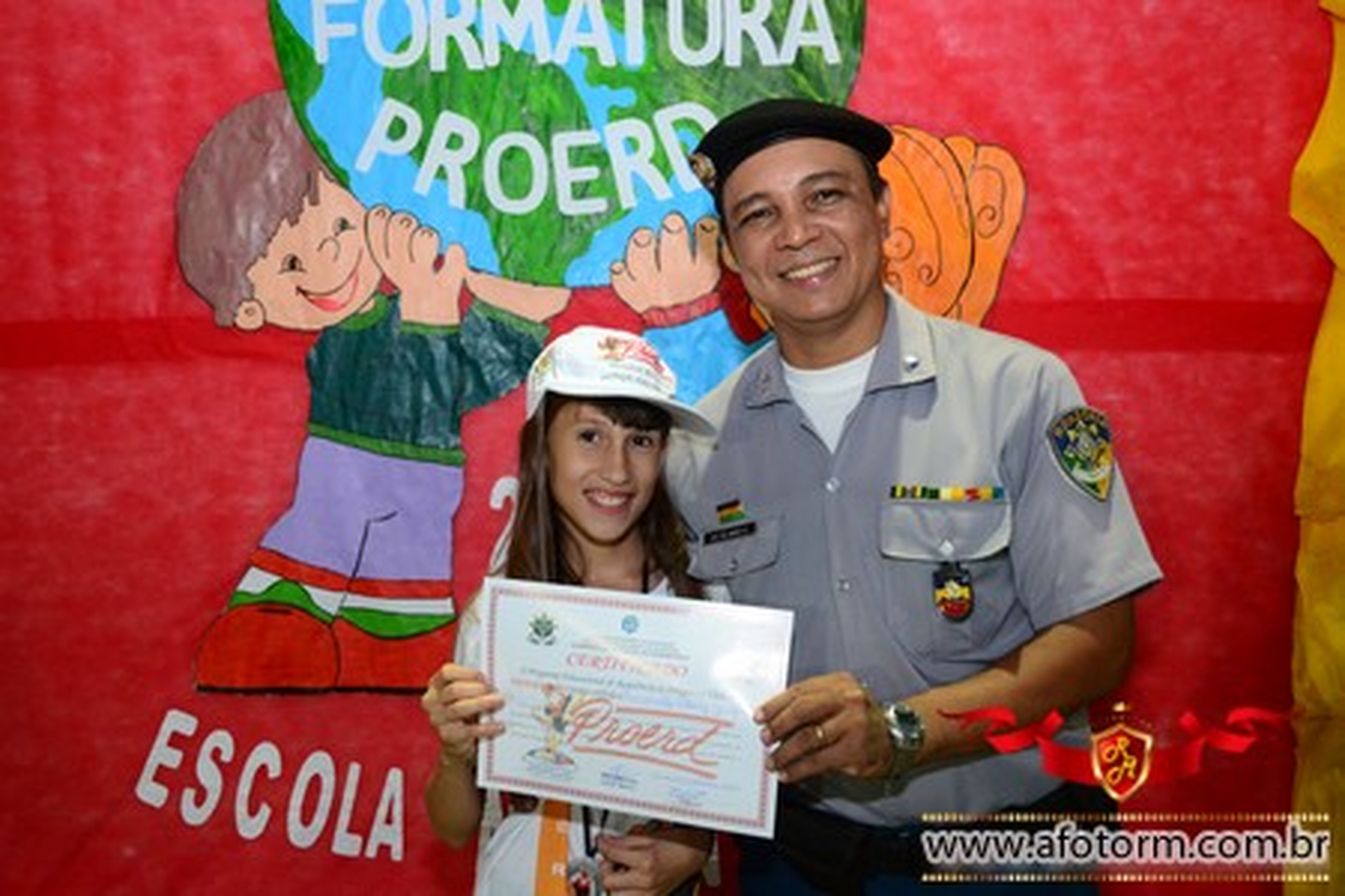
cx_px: 672
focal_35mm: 36
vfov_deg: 36.9
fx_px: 1345
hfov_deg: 53.1
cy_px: 448
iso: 1600
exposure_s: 1/80
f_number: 4
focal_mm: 24
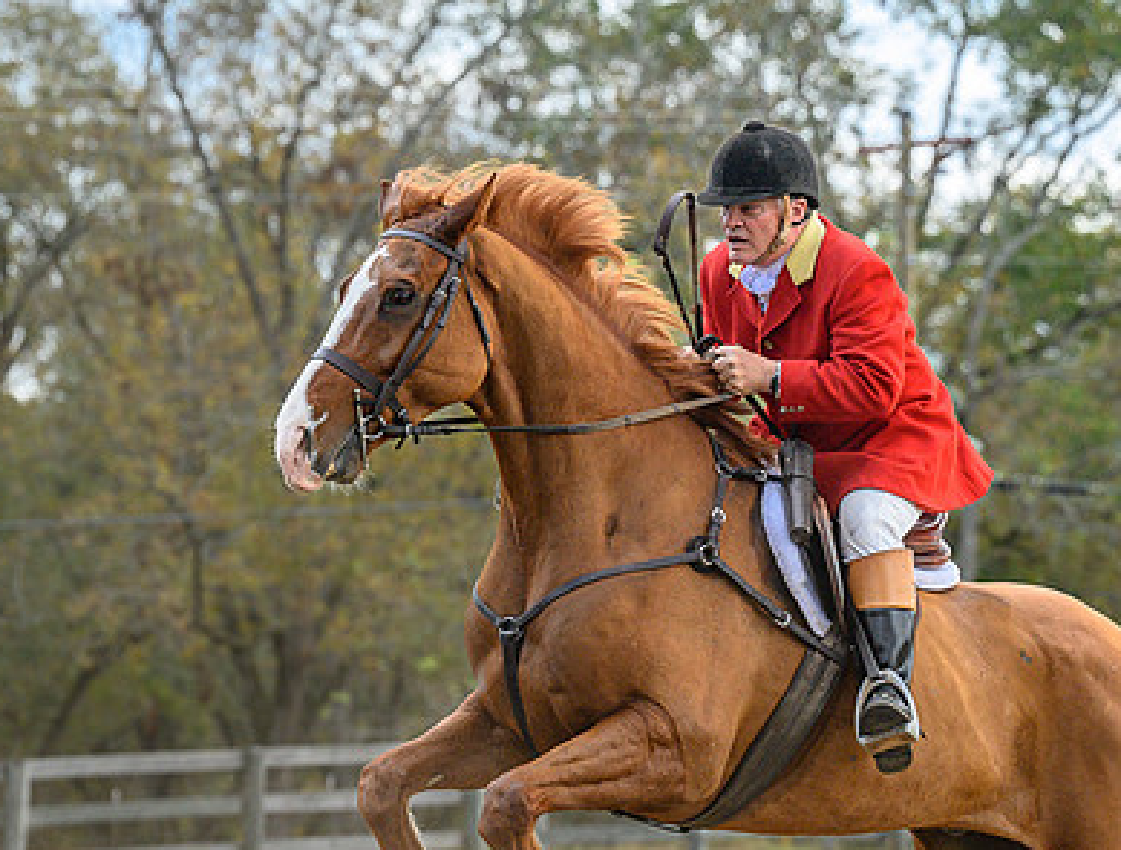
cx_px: 504
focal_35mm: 233
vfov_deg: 6.4
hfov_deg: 8.5
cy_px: 640
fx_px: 7576
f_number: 3.5
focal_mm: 102
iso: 640
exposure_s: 1/1000
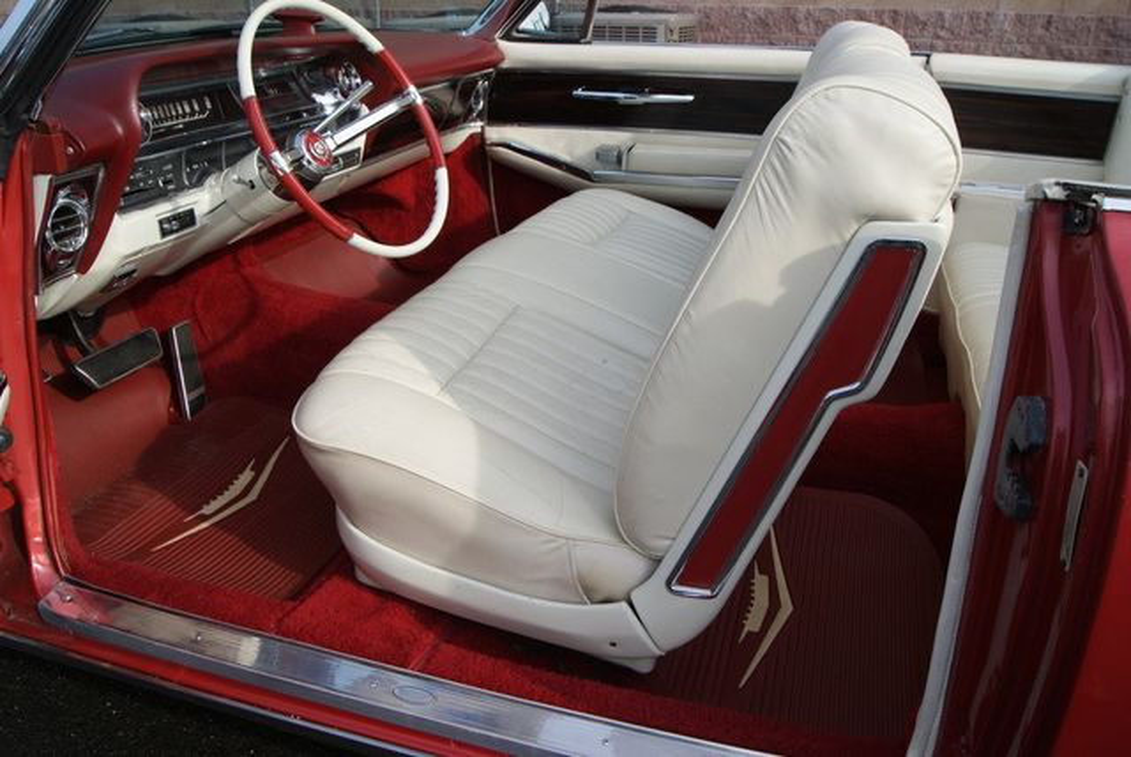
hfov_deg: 67.3
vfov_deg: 48.0
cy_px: 378
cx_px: 566
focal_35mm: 27
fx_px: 849
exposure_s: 1/80
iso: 100
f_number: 10
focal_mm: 18
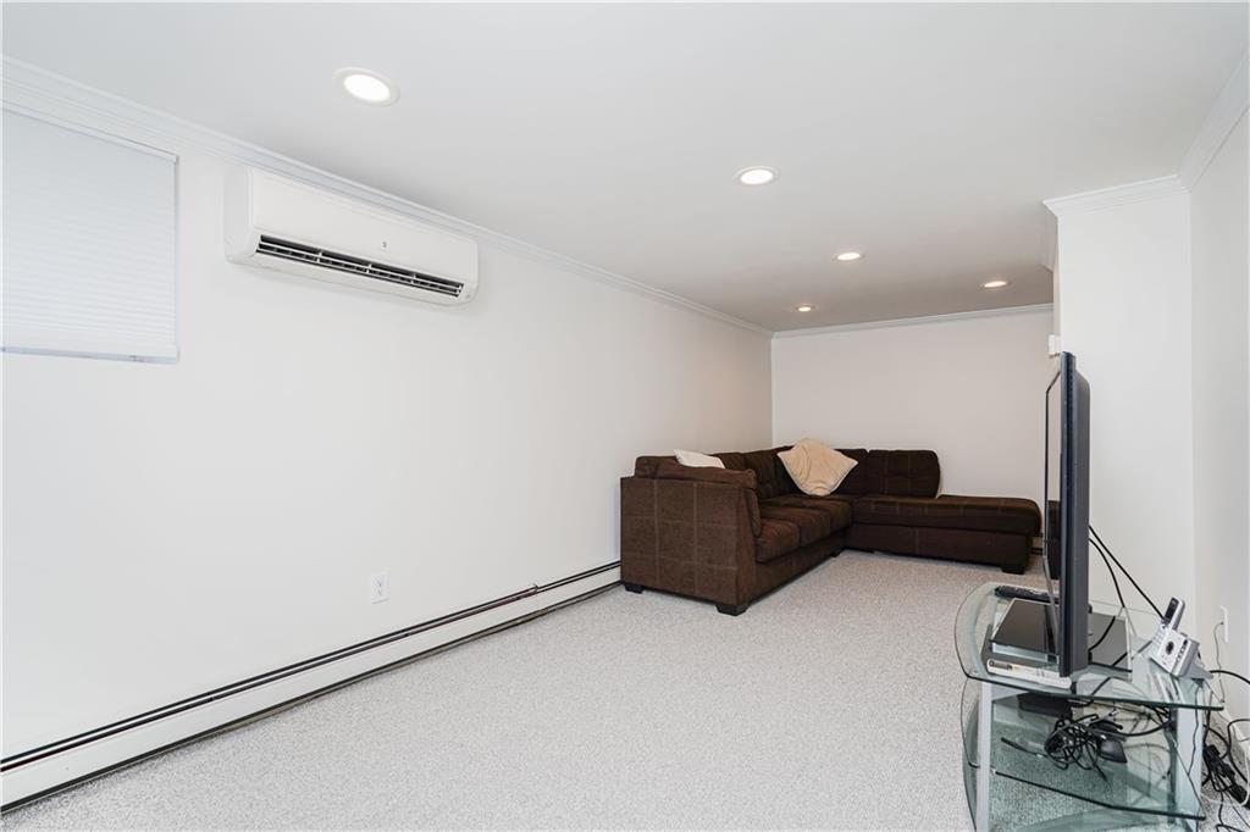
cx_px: 625
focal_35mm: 16
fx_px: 555
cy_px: 416
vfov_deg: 73.7
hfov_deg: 96.8
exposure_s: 1/50
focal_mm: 16
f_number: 4.5
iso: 100
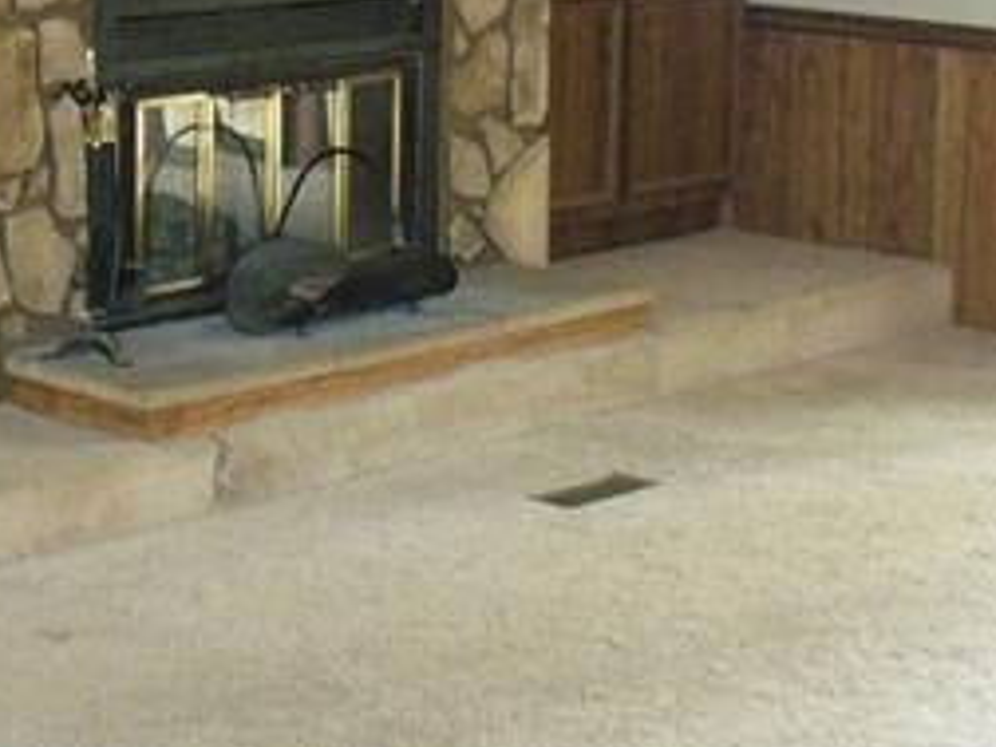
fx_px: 2705
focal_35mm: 94
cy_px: -16
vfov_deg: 15.4
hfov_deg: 20.9
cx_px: 455
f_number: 2.8
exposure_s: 1/30
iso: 320
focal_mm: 6.1
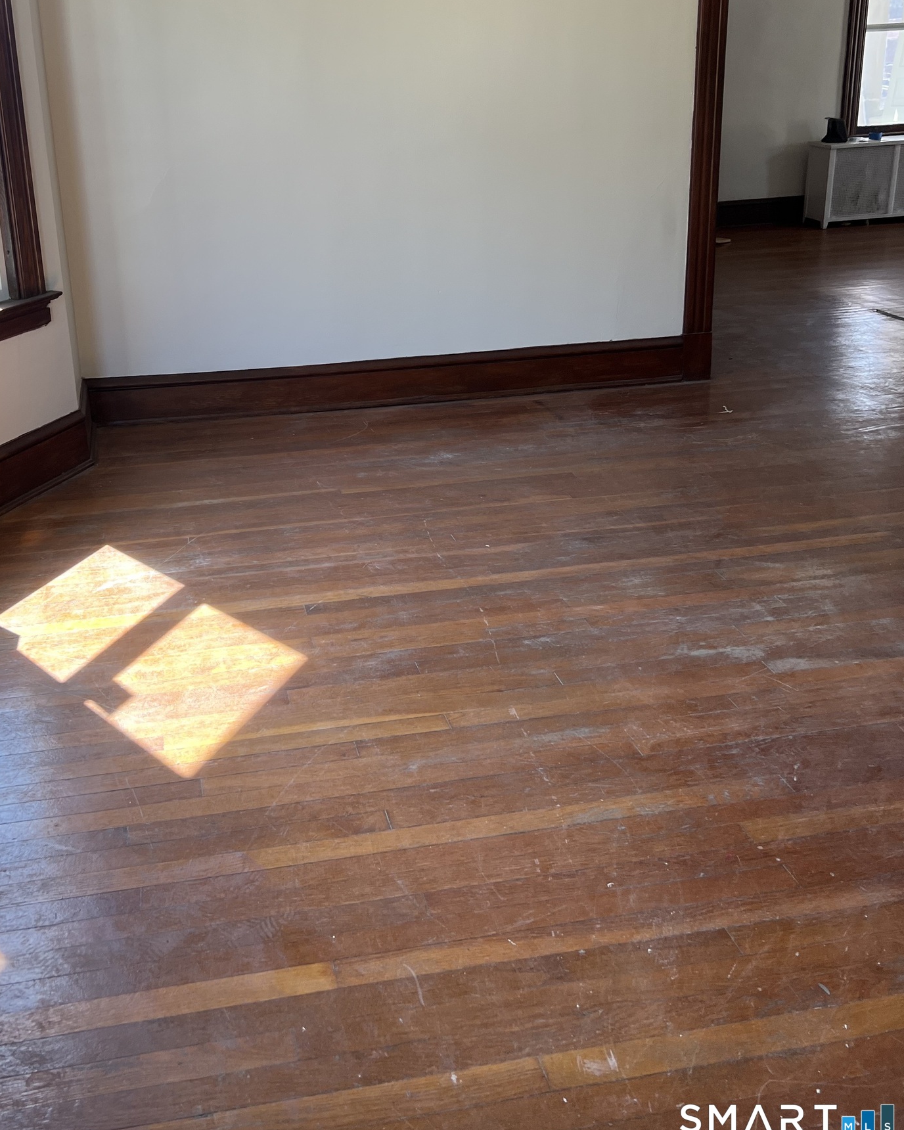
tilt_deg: -16.4
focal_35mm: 34
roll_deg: +2.3
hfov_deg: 43.0
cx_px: 341
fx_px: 1137
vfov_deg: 52.0
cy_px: 391
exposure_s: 1/121
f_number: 1.5
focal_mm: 5.7
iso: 100
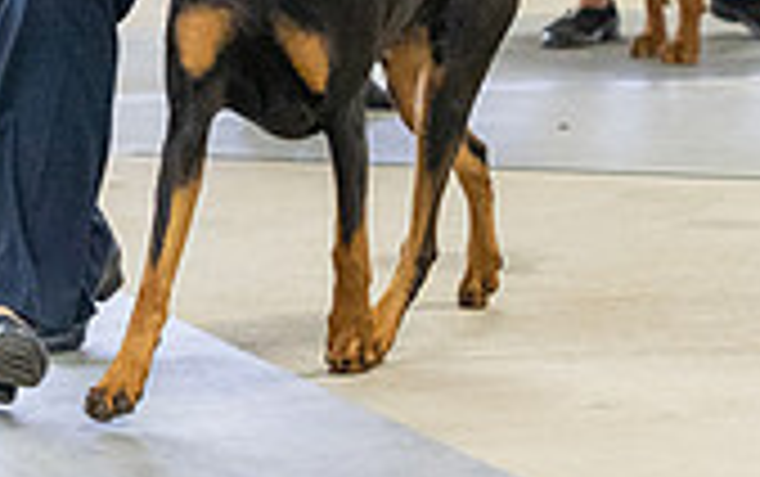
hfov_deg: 7.4
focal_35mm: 283
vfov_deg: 4.6
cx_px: 193
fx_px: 5867
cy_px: -254
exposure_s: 1/320
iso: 6400
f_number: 3.5
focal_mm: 81
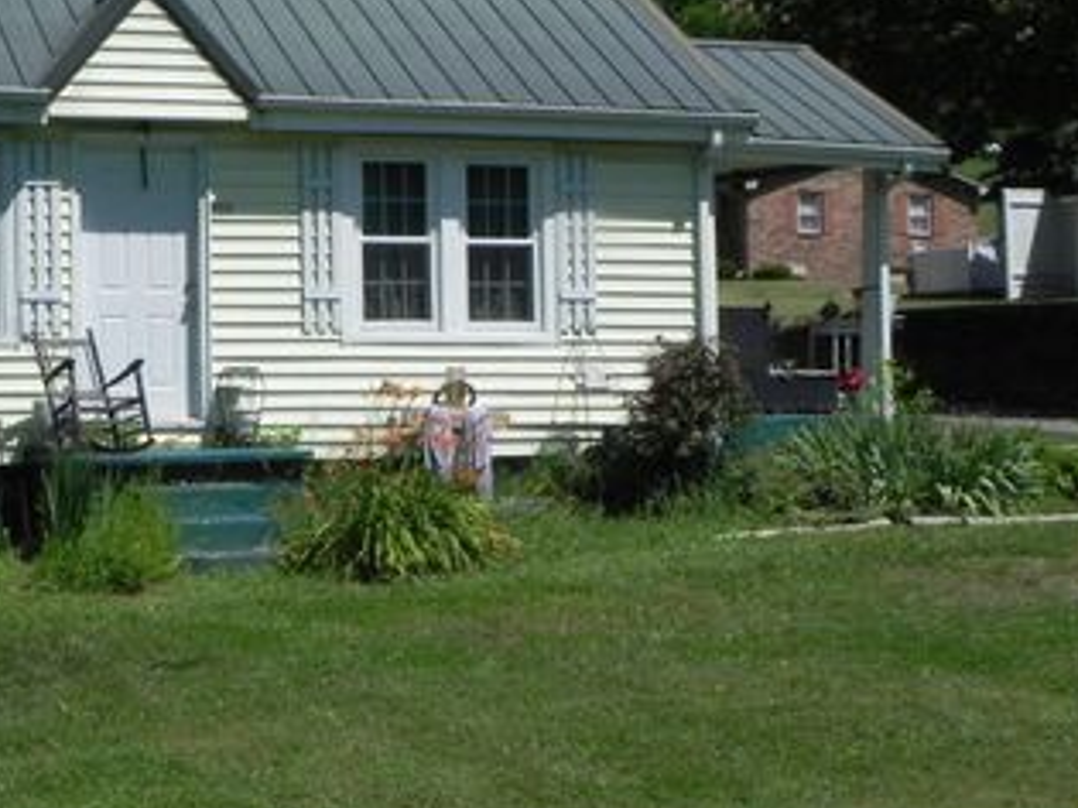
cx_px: 284
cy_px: 344
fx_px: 2272
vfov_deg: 20.1
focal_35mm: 73
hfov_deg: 26.4
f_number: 8
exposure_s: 1/457
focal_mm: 8.2
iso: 160
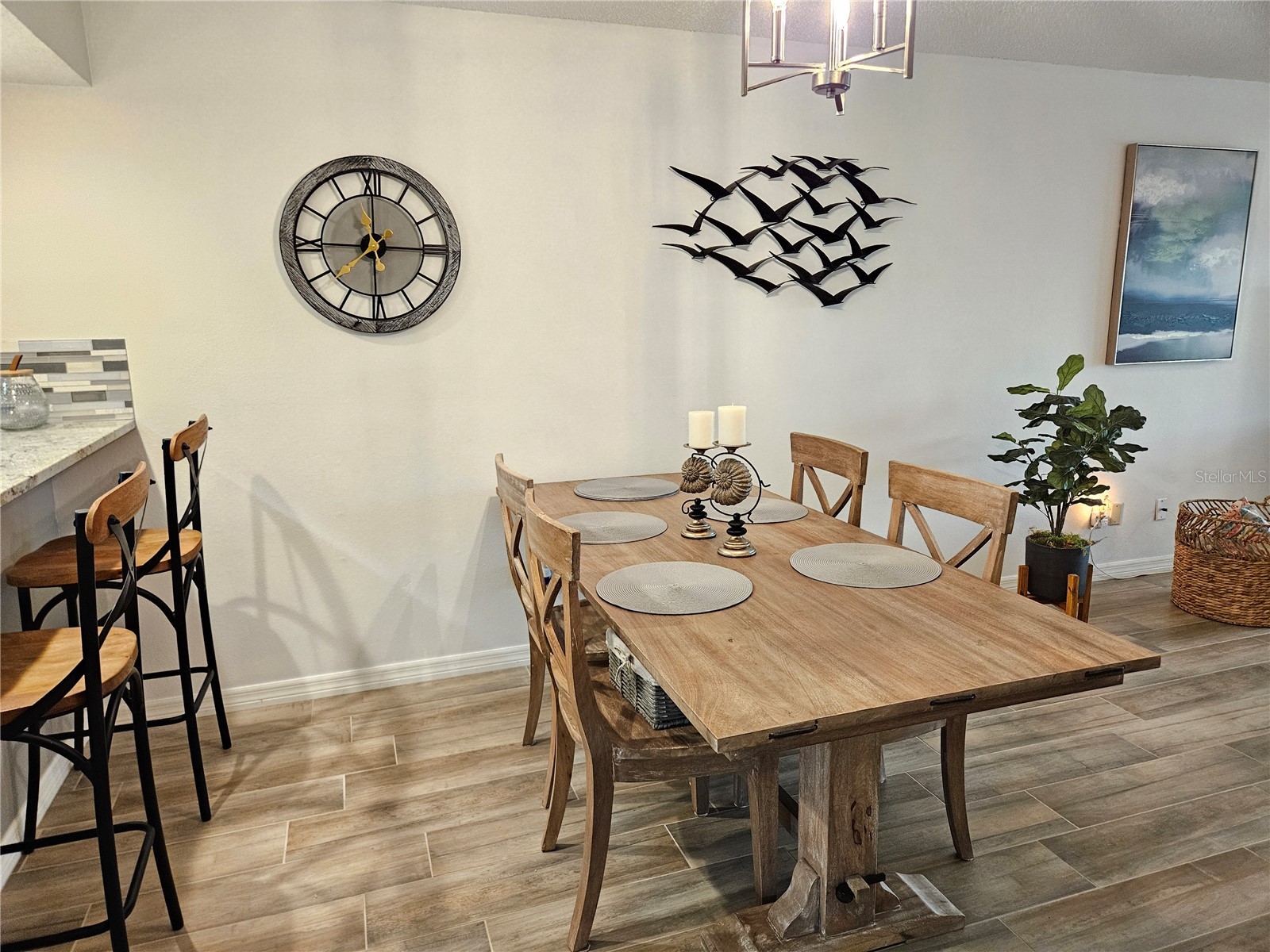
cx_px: 635
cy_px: 476
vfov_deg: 58.9
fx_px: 844
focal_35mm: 23
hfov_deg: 73.9
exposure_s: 1/120
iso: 640
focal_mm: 5.4
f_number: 1.8
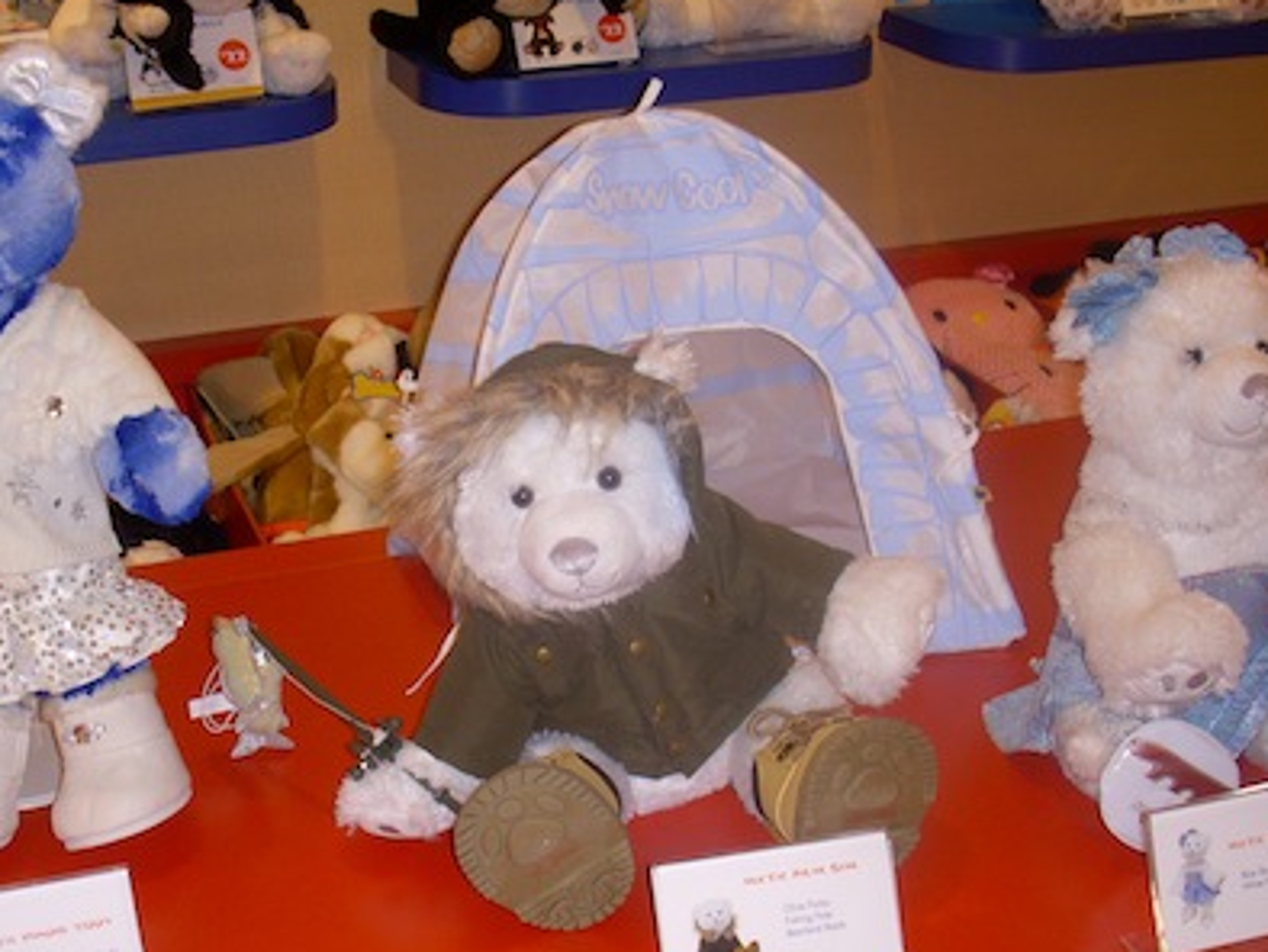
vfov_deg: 27.5
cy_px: 513
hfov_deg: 36.1
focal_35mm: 53
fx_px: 1943
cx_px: 573
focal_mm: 6.3
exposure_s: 1/30
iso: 100
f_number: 3.3
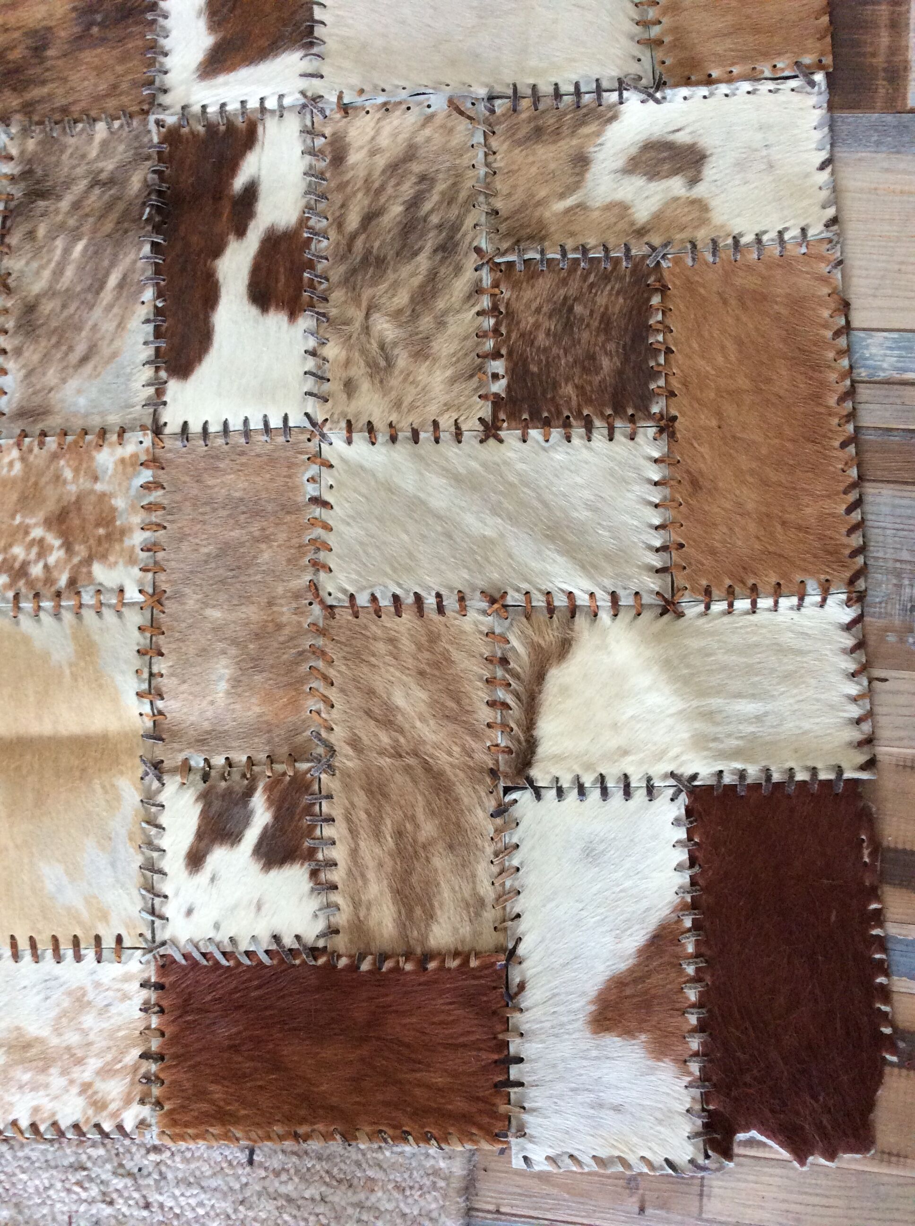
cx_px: 458
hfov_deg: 44.1
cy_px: 613
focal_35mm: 32
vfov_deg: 56.9
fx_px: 1131
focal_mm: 3.3
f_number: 2.4
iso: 160
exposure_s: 1/25
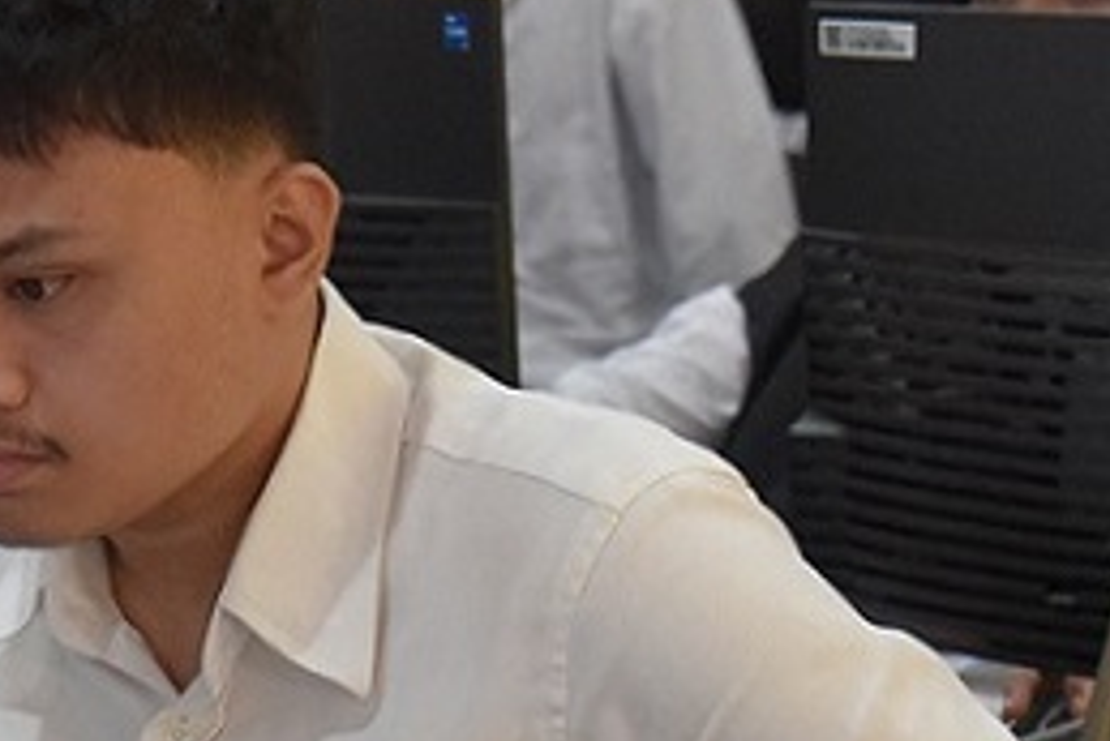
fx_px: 7188
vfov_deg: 5.9
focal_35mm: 233
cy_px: 777
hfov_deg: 8.8
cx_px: -101
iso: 5000
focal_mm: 48
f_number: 4
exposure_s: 1/125
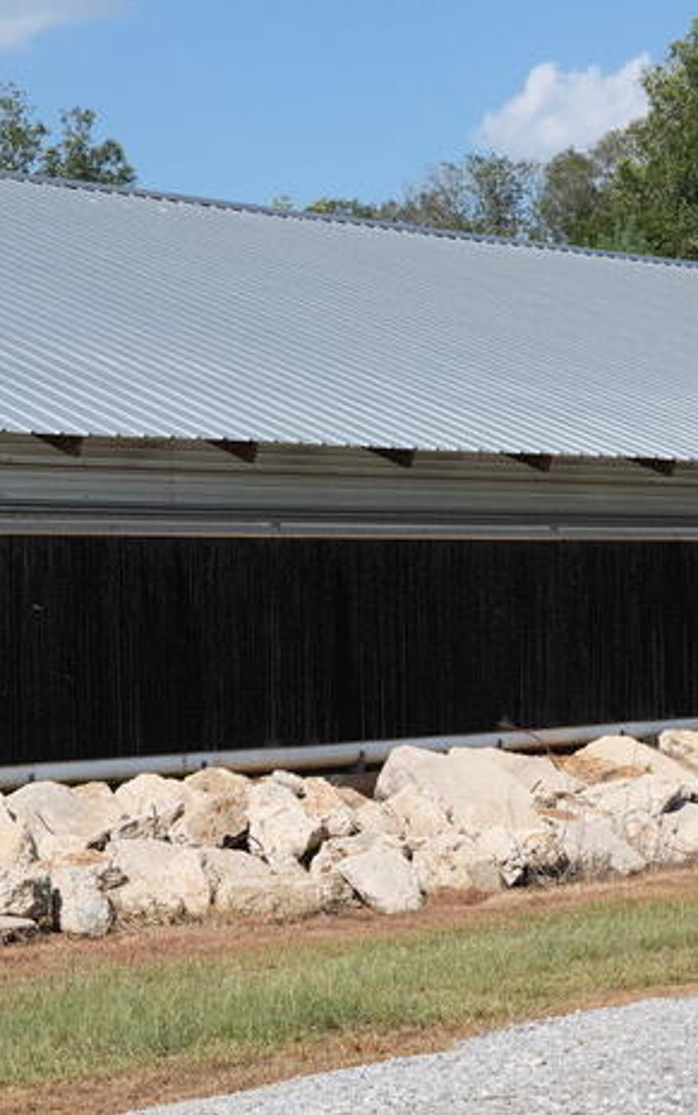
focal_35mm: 88
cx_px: 336
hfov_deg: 14.9
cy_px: 667
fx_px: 2676
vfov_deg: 23.5
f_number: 5.6
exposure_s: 1/1250
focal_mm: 37
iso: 250
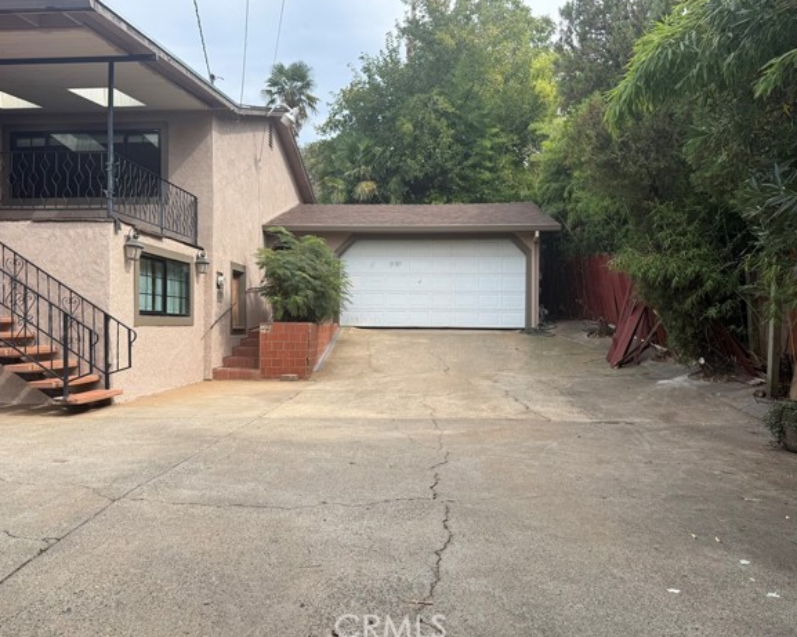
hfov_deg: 66.0
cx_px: 380
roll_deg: +0.2
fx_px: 613
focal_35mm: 26
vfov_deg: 54.9
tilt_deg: +1.5
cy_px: 315
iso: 80
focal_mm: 6.76
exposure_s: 1/1493
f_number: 1.78
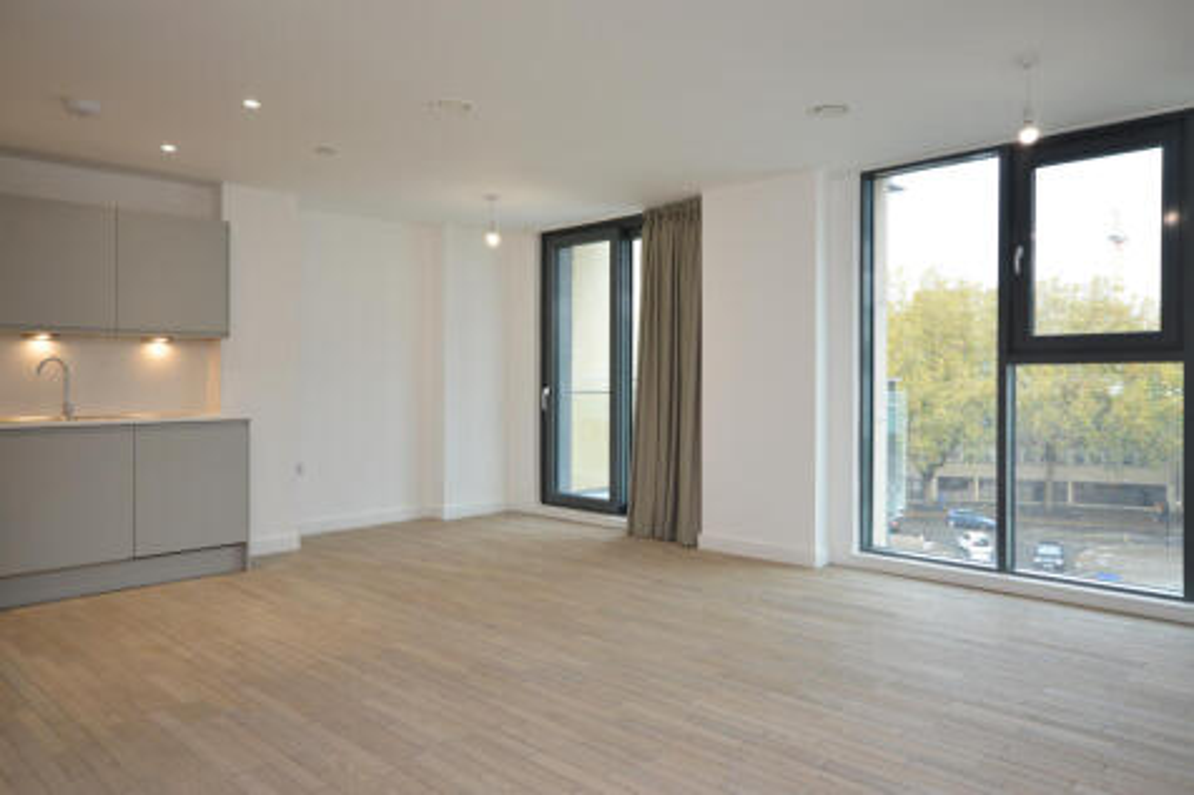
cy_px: 398
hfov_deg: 73.8
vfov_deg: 53.1
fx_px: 796
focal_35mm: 24
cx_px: 597
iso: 200
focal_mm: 16
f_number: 5.6
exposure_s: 1/40
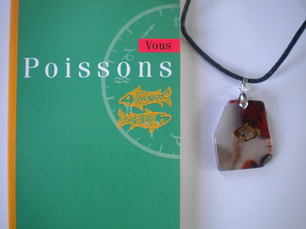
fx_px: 362
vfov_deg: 35.1
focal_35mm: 41
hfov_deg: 45.8
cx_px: 153
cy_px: 114
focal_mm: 7.4
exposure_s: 1/56.8
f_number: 3.5
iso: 266
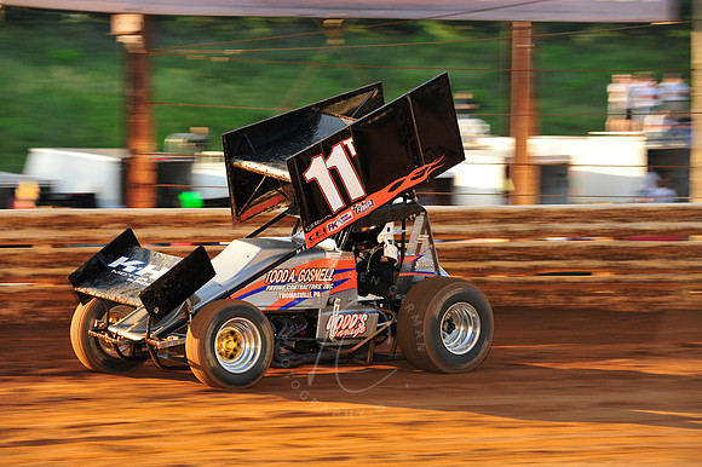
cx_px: 351
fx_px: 3313
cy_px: 234
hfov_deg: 12.1
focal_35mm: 170
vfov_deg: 8.1
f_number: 8
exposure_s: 1/320
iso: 500
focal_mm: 170
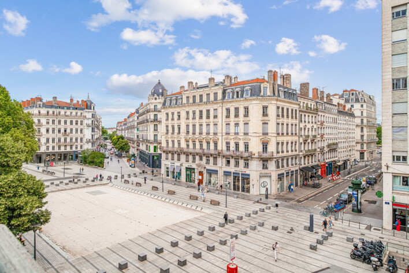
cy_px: 136
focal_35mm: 21
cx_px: 204
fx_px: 239
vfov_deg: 59.5
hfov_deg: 81.2
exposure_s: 1/1250
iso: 250
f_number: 4
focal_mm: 14
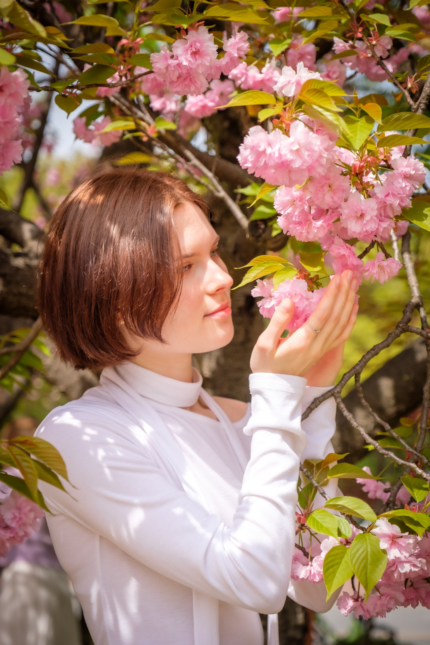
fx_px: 1075
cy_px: 322
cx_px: 215
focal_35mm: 60
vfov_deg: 33.4
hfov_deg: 22.6
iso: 200
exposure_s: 1/2000
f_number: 2.8
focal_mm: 40.1
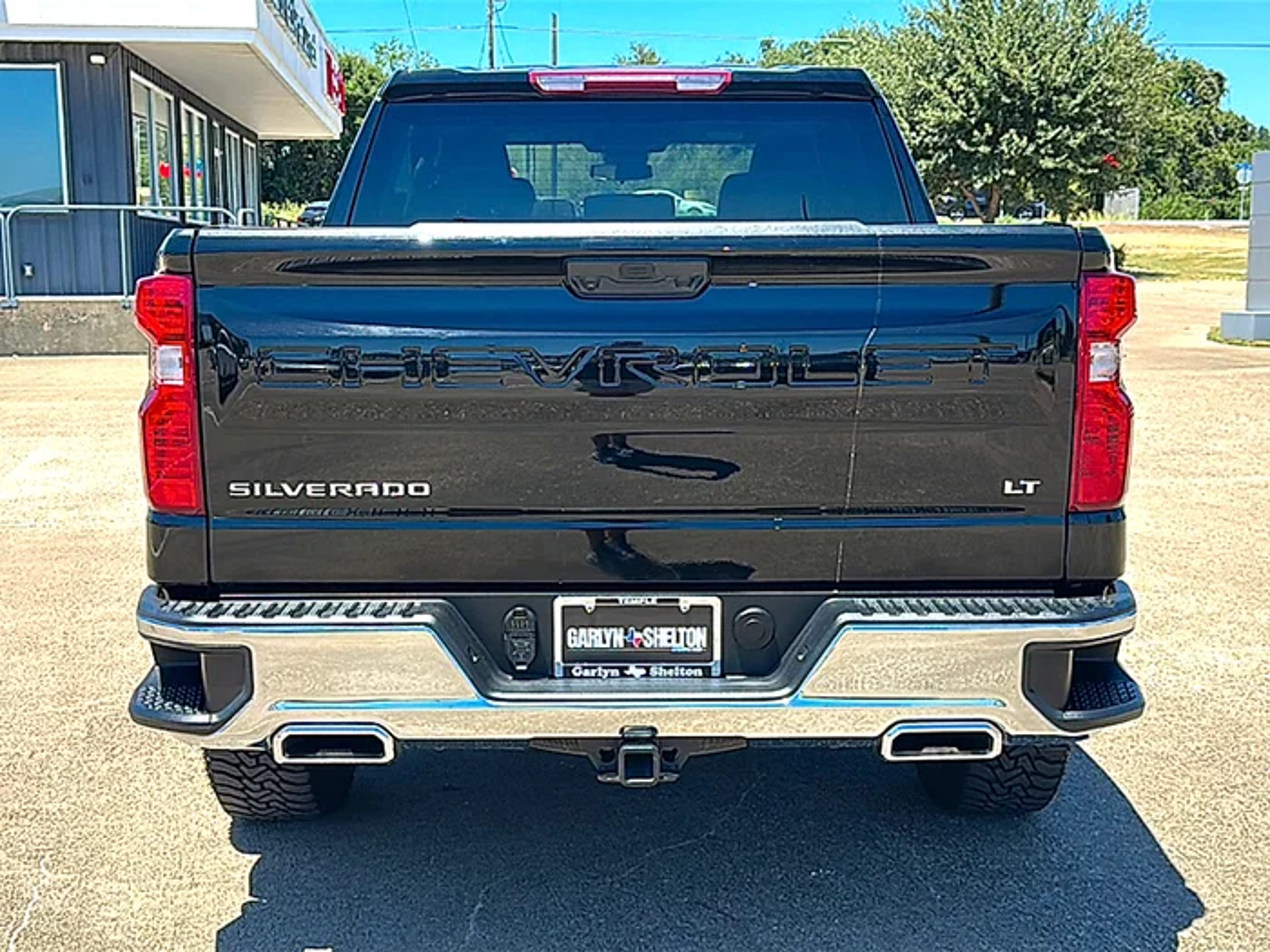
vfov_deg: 37.7
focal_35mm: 38
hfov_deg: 49.0
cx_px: 635
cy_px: 476
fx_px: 1394
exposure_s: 1/2899
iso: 80
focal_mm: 6.86
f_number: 1.78
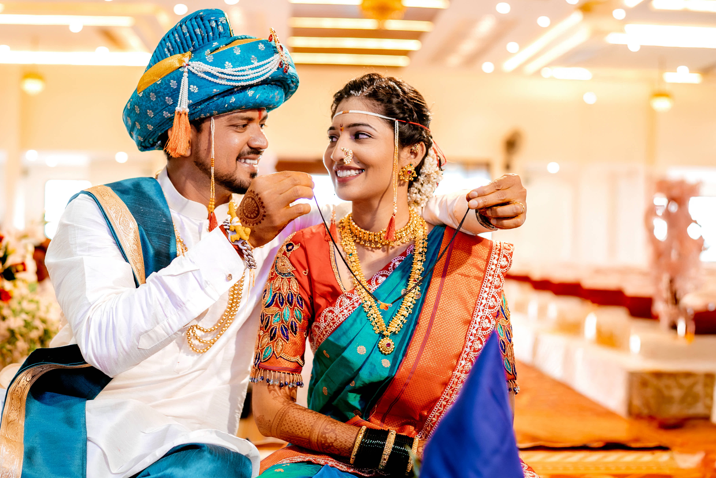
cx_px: 346
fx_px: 994
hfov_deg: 39.6
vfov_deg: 27.0
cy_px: 245
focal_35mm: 50
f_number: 1.8
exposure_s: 1/200
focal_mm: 35
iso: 400
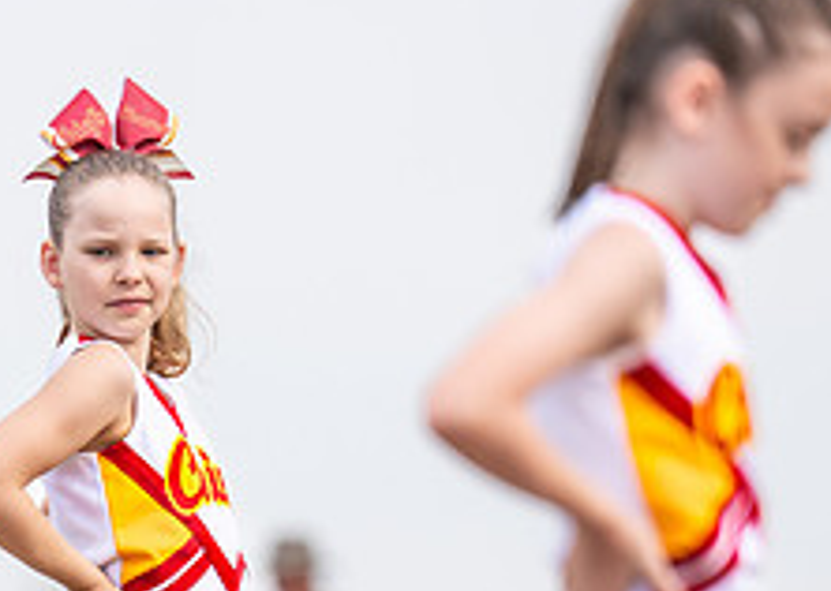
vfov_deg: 2.2
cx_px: 191
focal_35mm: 664
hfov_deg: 3.0
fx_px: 15652
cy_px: 623
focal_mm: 185
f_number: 2.8
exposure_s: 1/1600
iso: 160
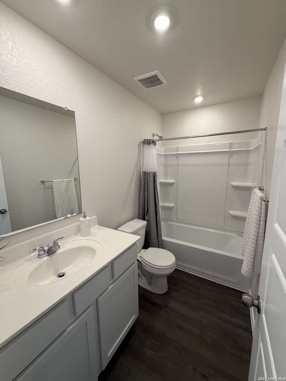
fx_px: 154
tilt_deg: -7.1
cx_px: 143
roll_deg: +0.6
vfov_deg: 102.1
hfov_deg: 85.7
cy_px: 190
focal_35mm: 14
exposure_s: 1/120
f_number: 2.2
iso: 200
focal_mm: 2.22
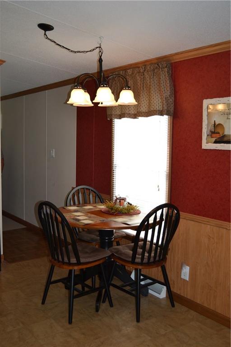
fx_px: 346
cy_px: 174
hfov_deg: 36.9
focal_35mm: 36
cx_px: 116
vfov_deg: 53.1
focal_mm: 24
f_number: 4
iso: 180
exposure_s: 1/125
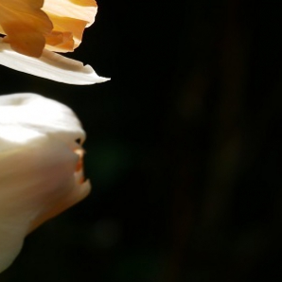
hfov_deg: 5.1
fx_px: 3189
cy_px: 4
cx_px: -2
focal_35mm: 346
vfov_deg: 5.1
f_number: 6.3
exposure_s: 1/320
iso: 200
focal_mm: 73
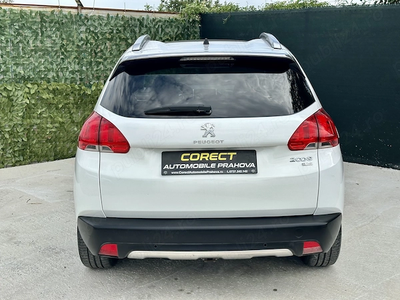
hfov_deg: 39.7
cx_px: 200
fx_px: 555
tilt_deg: -10.3
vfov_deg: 30.3
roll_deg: -0.1
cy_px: 150
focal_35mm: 48
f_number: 1.78
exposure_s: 1/3155
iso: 64
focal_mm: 6.86
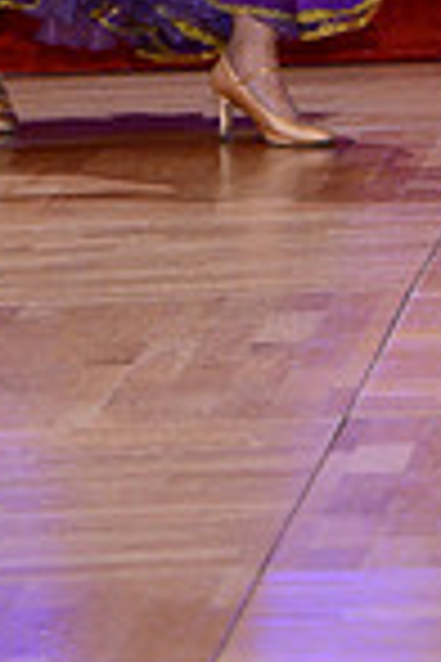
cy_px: -522
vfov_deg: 4.3
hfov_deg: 2.9
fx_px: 8709
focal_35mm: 474
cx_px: 443
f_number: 4
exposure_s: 1/250
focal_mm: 120
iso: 1600
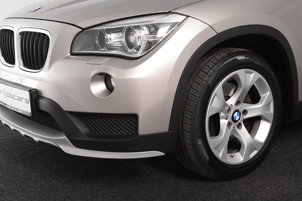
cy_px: 94
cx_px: 151
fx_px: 486
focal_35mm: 58
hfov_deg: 34.5
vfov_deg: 23.4
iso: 1600
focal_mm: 34
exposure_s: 1/100
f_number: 5
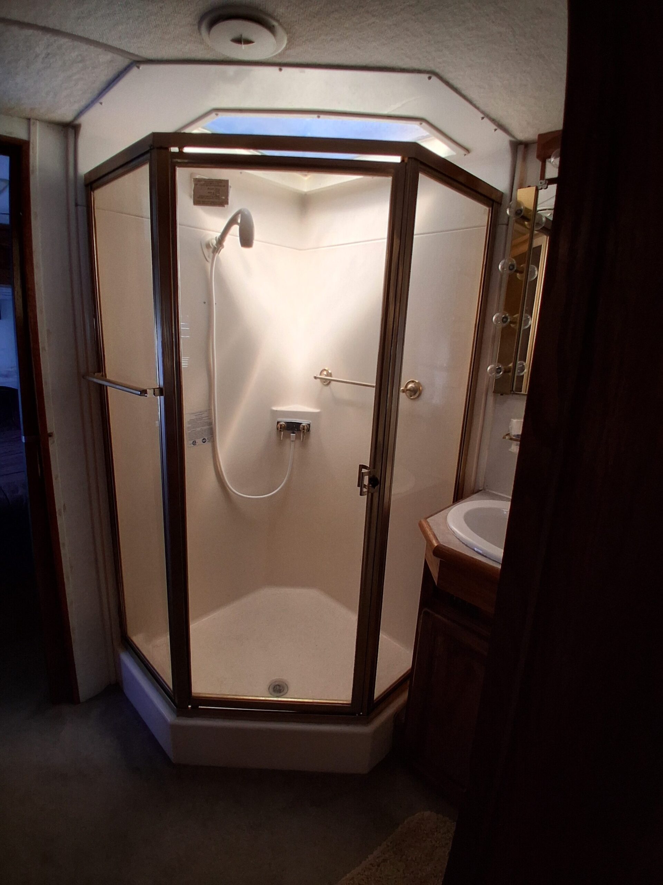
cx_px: 332
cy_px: 442
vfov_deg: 91.0
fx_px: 434
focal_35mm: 17
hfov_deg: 74.7
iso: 100
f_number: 2.2
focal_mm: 1.4
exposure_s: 1/60
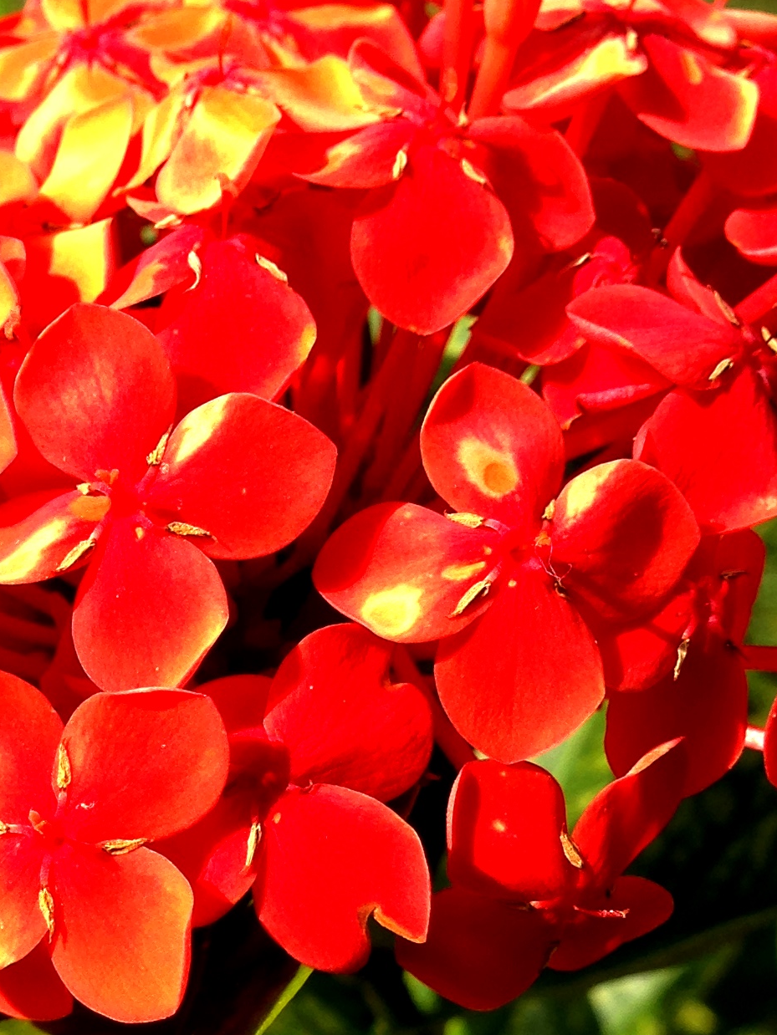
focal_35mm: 87
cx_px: 98
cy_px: 813
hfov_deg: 16.8
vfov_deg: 22.2
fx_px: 2603
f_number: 2.4
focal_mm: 4.13
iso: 50
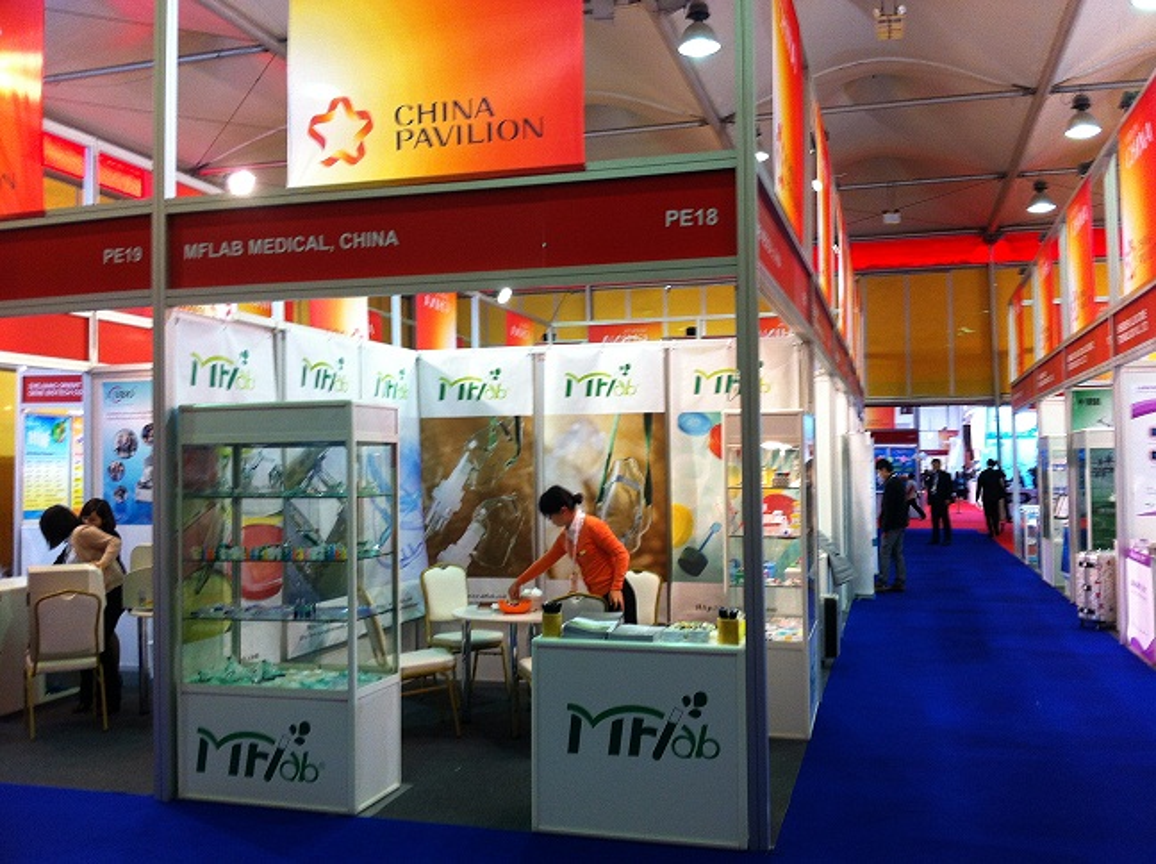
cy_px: 432
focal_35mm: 35
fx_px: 1167
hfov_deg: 52.7
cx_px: 578
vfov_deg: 40.6
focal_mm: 3.85
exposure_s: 1/15
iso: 100
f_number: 2.8
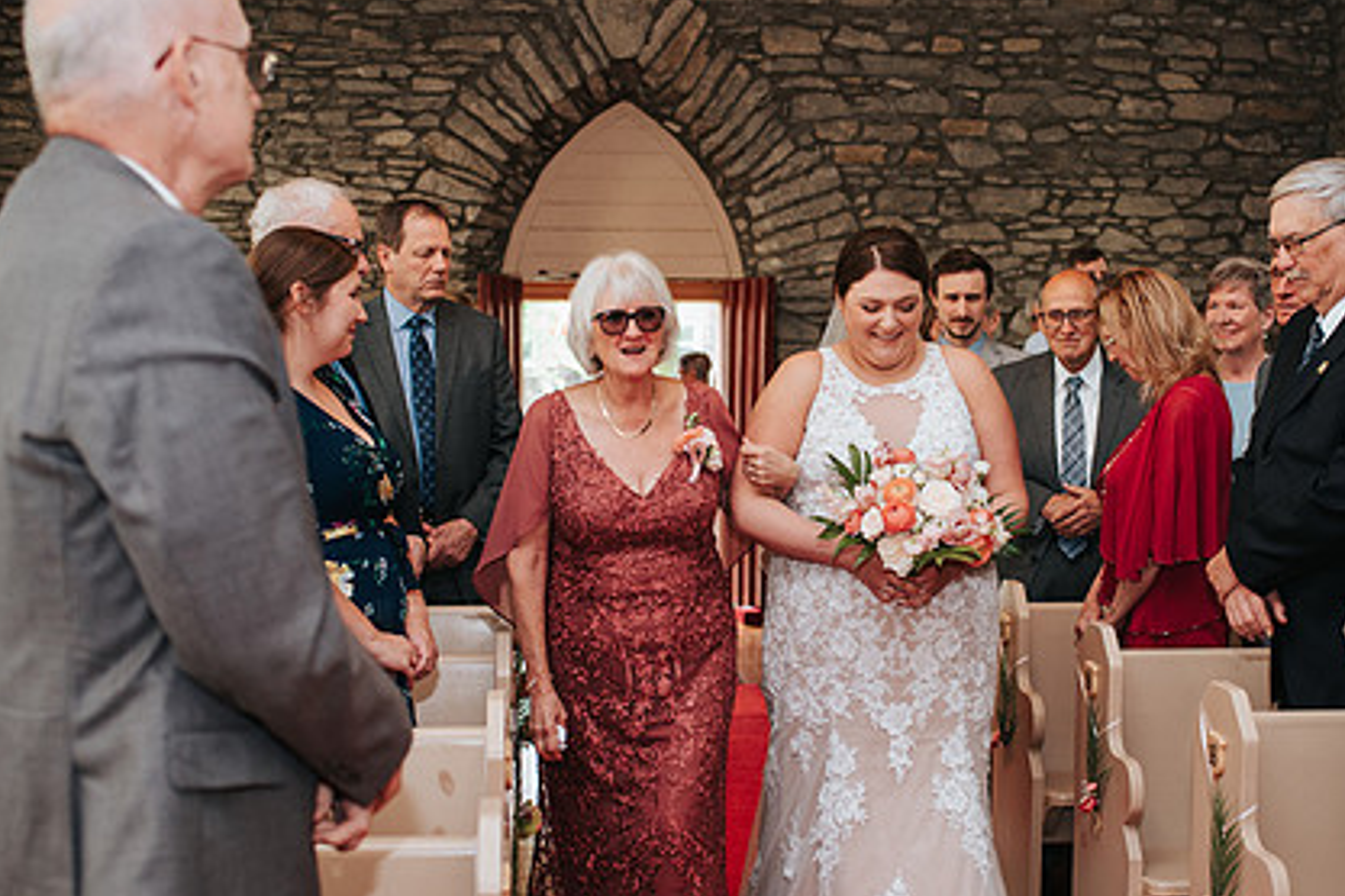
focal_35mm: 51
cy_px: 504
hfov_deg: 38.8
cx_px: 792
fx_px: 1905
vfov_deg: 26.5
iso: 1000
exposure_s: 1/200
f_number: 2.8
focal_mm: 35
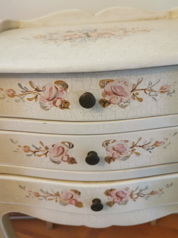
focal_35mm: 30
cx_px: 88
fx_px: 206
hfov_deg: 46.8
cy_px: 111
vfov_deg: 59.9
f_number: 1.8
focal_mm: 5.58
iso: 320
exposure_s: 1/50
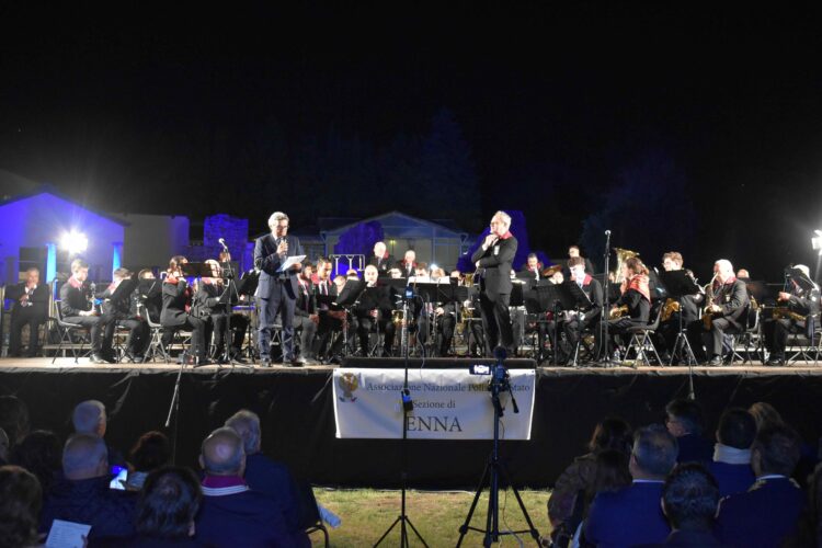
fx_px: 1027
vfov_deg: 29.9
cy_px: 274
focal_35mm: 45
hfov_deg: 43.6
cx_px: 411
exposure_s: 1/30
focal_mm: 30
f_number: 4.2
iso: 3200
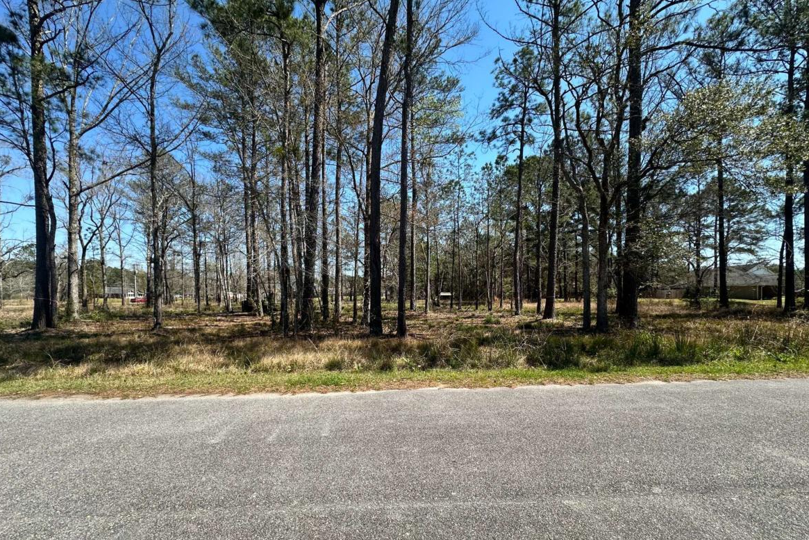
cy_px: 301
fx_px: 337
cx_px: 403
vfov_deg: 77.1
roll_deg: -0.2
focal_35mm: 15
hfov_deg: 100.4
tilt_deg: -1.3
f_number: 2.2
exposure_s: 1/963
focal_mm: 2.22
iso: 40
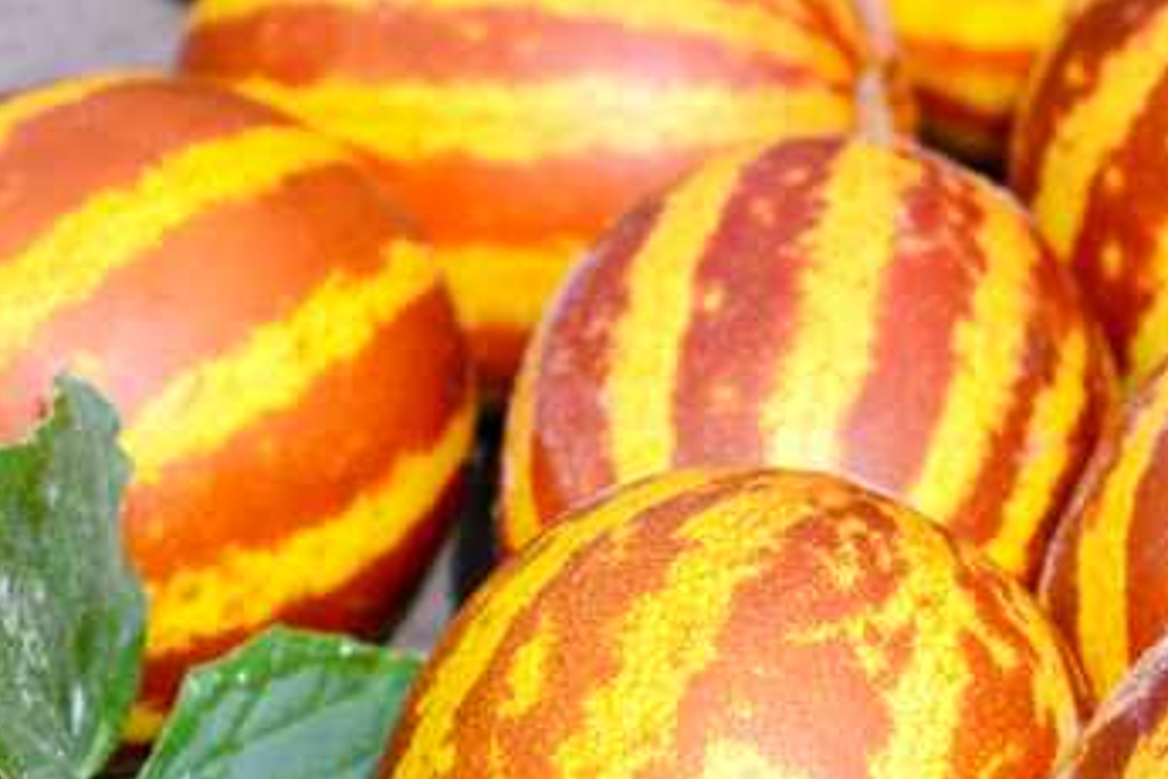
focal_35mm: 365
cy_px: 432
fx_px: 11841
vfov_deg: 3.8
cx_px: 1815
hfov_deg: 5.6
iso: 100
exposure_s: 1/320
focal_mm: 105
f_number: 8
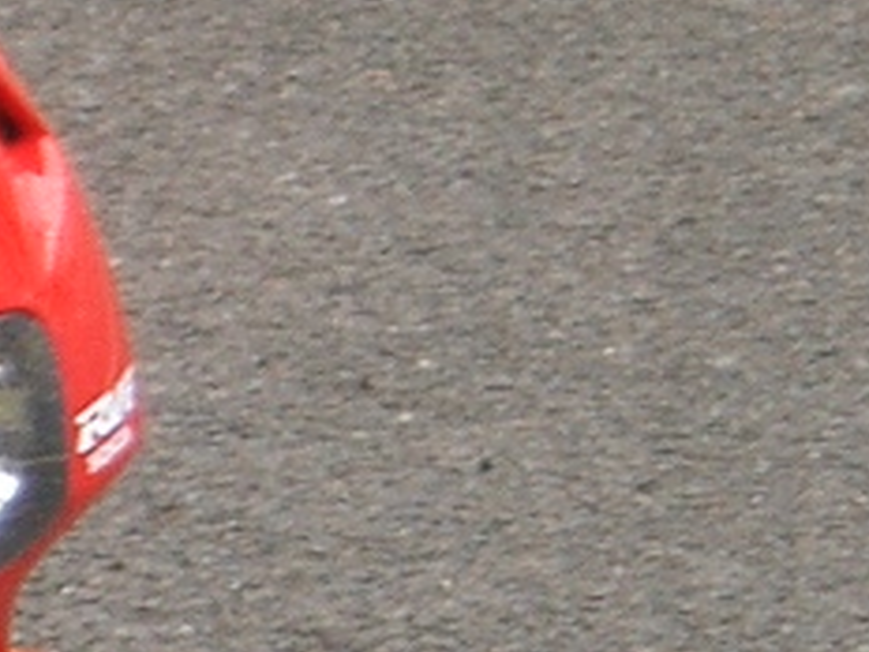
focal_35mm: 381
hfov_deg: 5.1
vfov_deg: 3.9
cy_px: 836
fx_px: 9565
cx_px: -970
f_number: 3.7
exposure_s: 1/60
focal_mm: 14.2
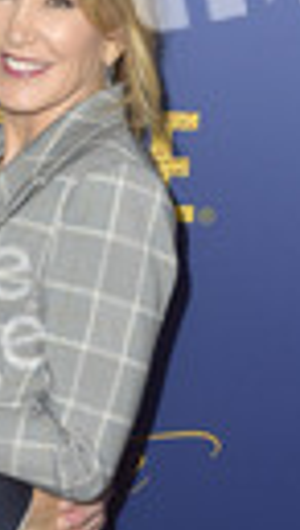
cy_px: 551
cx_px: -43
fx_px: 1323
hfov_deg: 12.7
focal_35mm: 94
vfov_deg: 21.7
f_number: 6.3
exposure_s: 1/250
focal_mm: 29
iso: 250
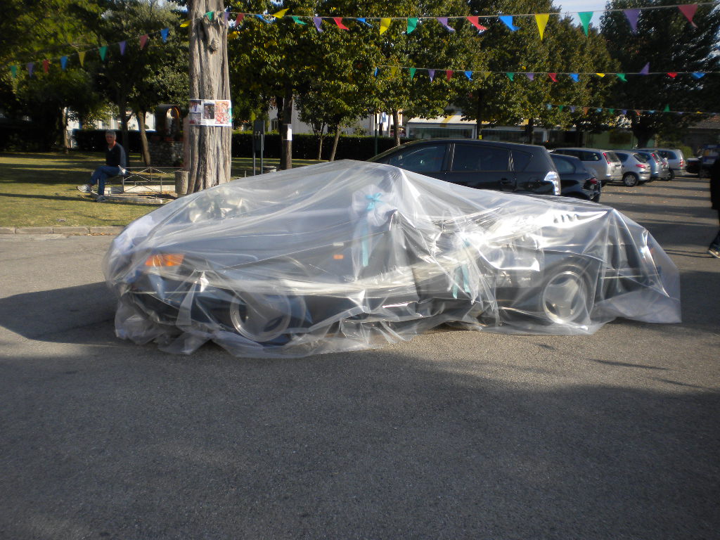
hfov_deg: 52.6
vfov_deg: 40.7
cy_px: 270
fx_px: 728
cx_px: 360
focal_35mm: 35
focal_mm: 6.3
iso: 80
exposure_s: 1/502
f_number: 4.6
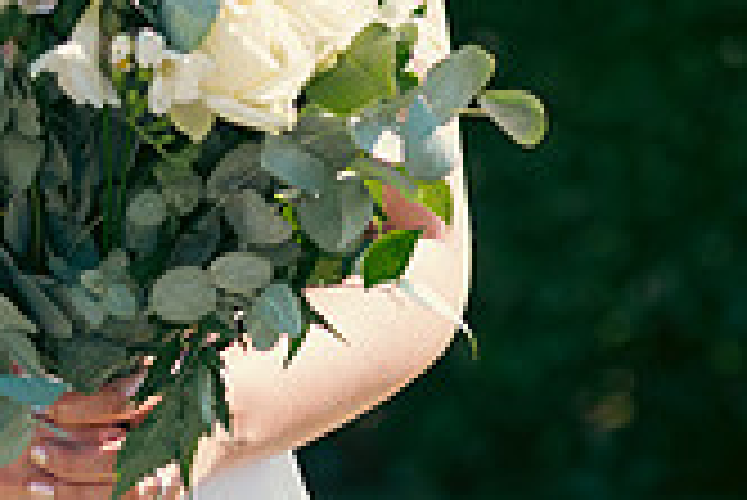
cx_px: -189
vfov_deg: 3.9
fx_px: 7269
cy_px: -354
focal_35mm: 350
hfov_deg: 5.8
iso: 200
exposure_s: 1/640
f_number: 3.5
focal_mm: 100
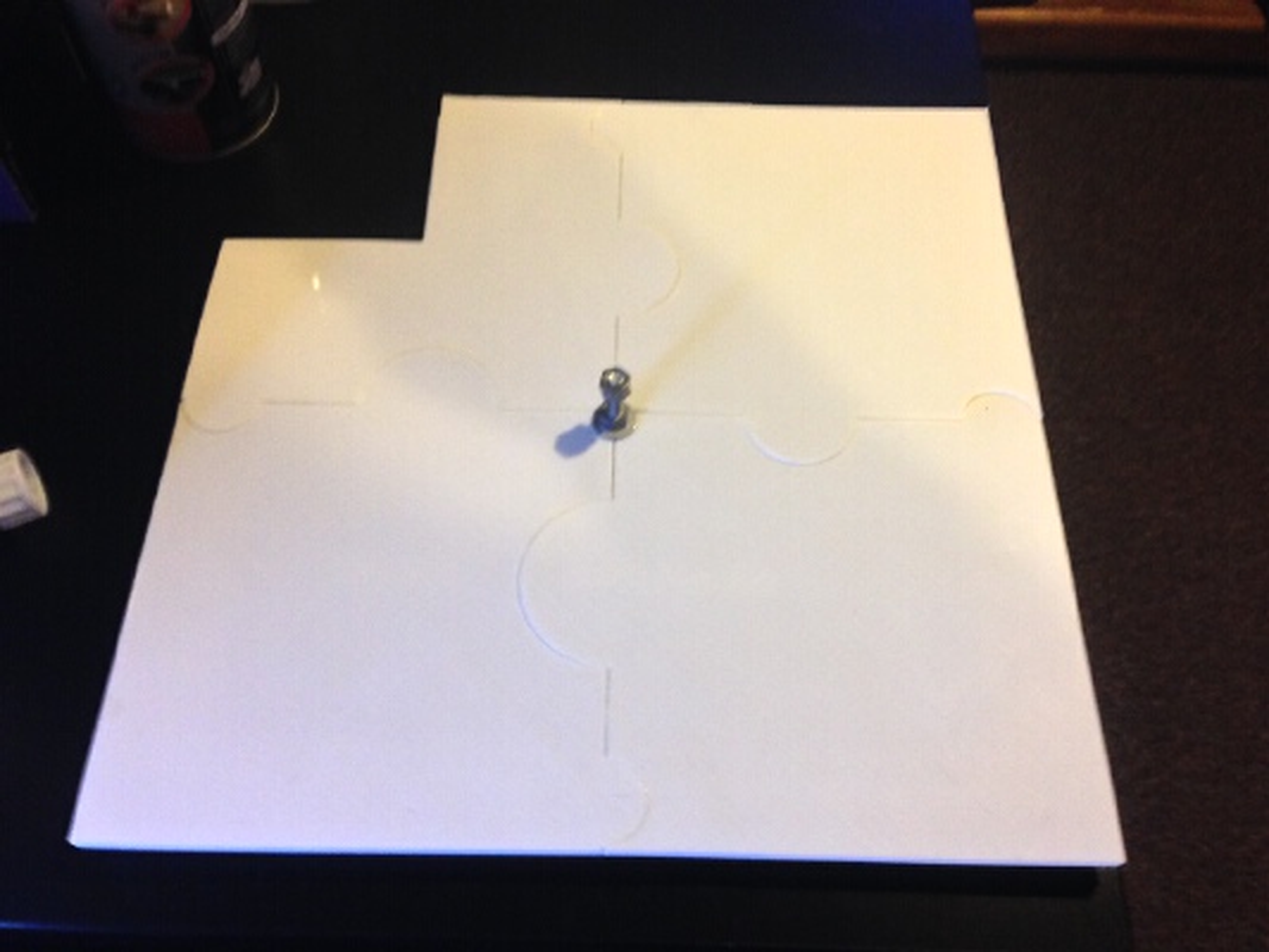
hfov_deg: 55.3
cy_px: 476
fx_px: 1210
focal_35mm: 33
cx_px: 634
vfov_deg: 43.0
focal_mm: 4.12
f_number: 2.4
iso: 320
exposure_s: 1/20
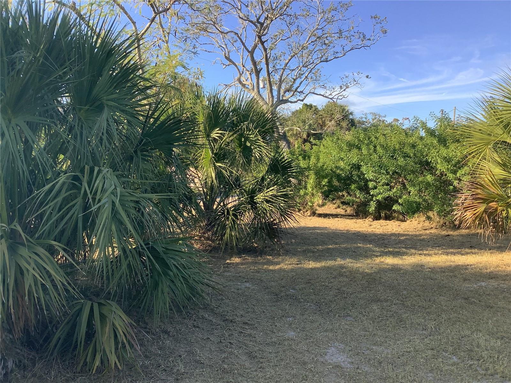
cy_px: 192
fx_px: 458
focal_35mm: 31
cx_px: 256
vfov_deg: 45.4
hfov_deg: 58.4
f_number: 2.4
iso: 25
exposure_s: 1/350
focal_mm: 3.3
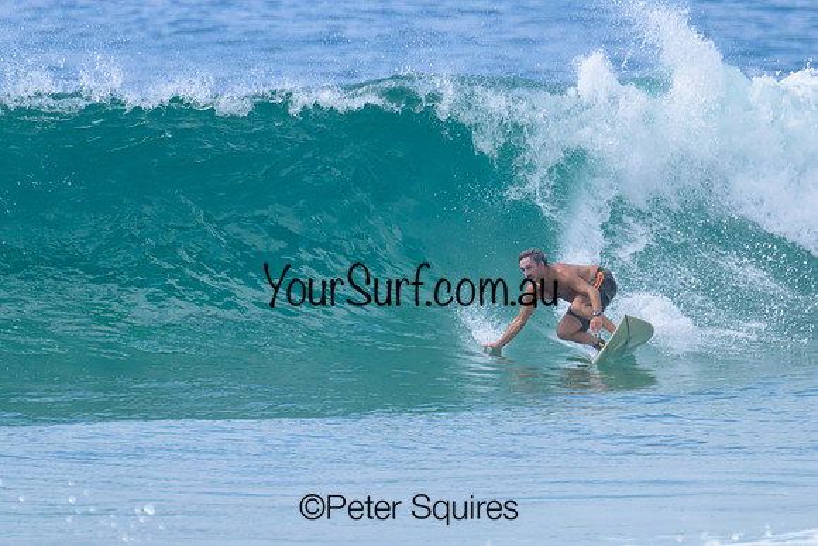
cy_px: 325
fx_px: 24867
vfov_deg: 1.3
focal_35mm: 1094
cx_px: 363
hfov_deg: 1.9
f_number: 11
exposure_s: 1/2000
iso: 900
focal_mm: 800
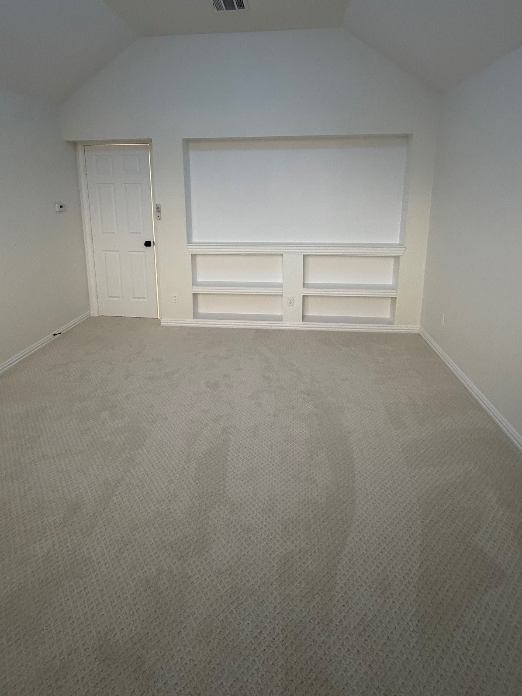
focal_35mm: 18
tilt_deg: -10.5
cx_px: 256
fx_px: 362
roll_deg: +0.1
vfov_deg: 85.9
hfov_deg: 71.6
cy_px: 258
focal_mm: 2.22
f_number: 2.2
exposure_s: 1/60
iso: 400
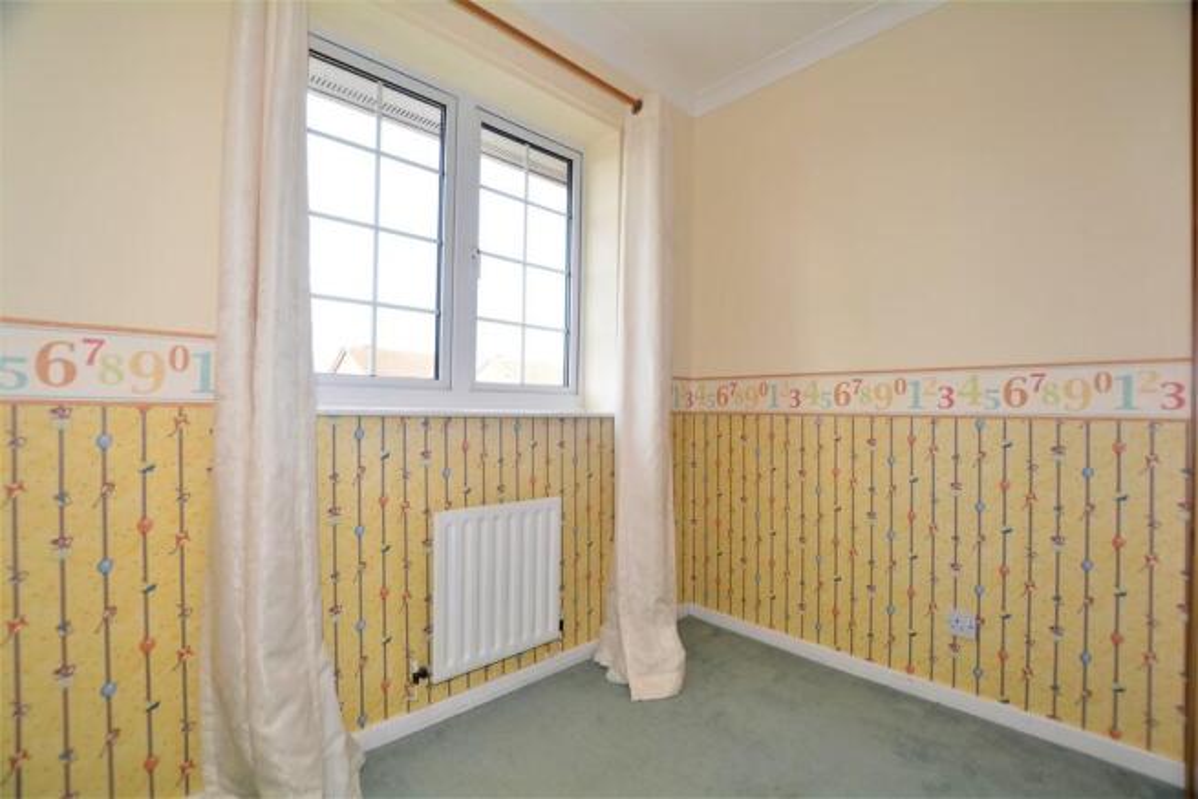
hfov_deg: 100.4
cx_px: 599
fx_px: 499
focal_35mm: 15
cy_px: 400
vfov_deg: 77.4
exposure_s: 1/80
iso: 200
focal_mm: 10
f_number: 4.5
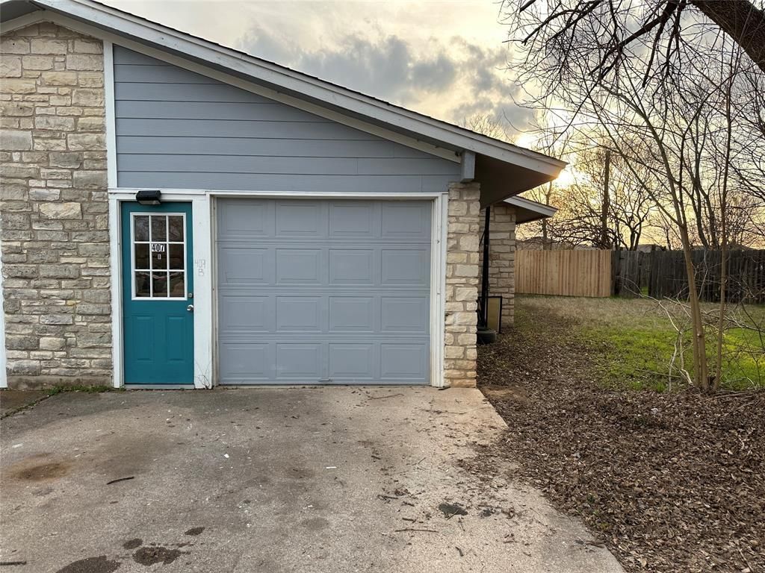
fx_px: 530
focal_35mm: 24
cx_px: 382
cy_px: 286
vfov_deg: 56.8
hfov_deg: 71.6
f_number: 1.78
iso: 80
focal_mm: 6.86
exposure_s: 1/630
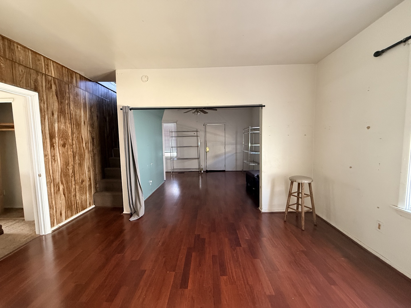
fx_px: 166
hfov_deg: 102.1
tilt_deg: -3.7
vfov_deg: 85.7
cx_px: 206
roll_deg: -0.5
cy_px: 154
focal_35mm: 14
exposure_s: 1/60
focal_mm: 2.22
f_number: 2.2
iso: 500
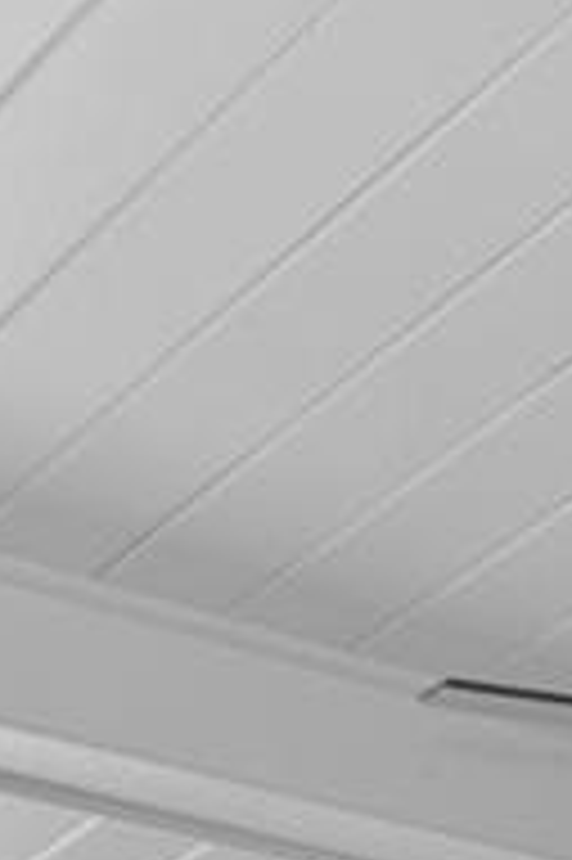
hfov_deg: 8.8
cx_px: 950
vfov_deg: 10.7
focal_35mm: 151
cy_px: 2314
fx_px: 3605
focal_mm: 18
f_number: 8
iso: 320
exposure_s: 1/1.25
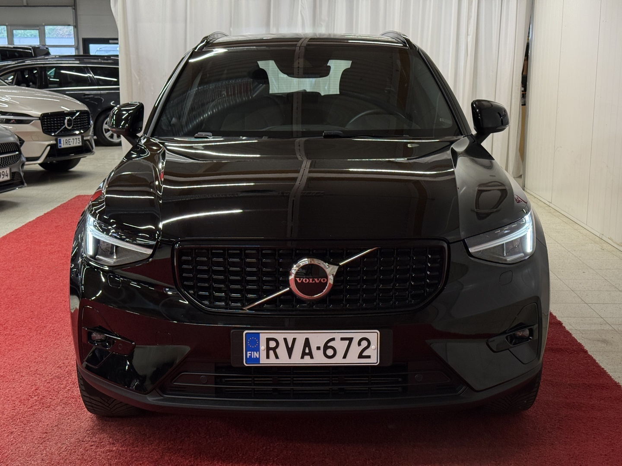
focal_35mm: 48
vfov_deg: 30.3
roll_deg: -0.1
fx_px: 862
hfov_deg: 39.7
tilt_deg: -10.1
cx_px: 311
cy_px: 233
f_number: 1.78
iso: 100
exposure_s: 1/117
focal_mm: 6.76
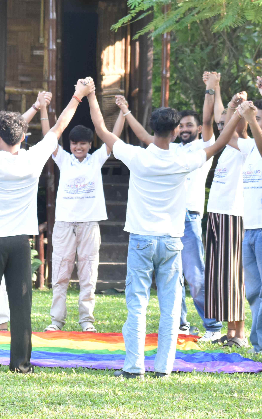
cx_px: -100
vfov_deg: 9.2
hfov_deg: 5.7
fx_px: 2617
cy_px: 141
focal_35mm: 229
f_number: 6.3
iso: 800
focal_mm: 70
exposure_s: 1/250
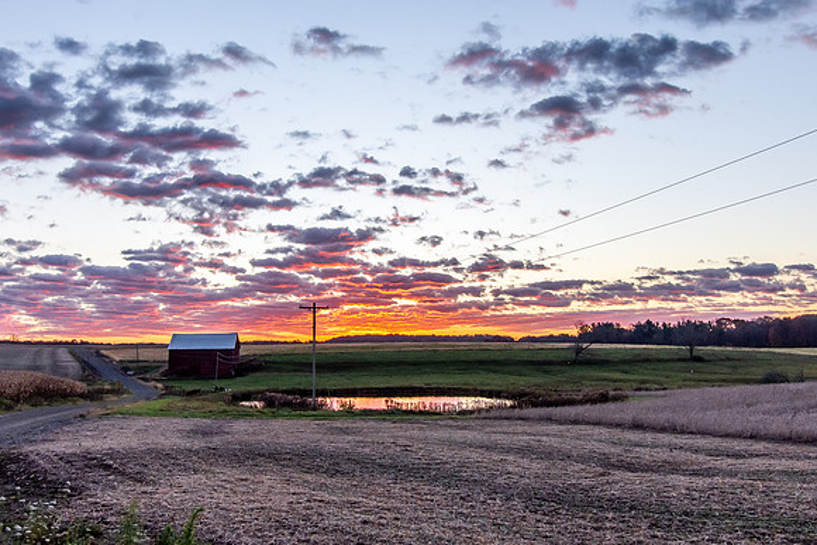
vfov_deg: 35.1
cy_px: 252
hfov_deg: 50.7
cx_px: 376
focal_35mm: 38
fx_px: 862
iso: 400
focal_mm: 20
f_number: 10
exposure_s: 1/125
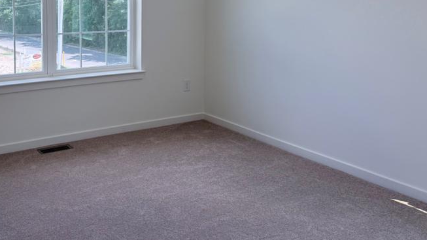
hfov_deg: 48.5
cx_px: 139
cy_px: 30
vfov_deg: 28.0
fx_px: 464
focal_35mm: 41
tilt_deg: -3.8
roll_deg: +0.8
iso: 100
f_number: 1.78
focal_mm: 6.76
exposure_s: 1/559
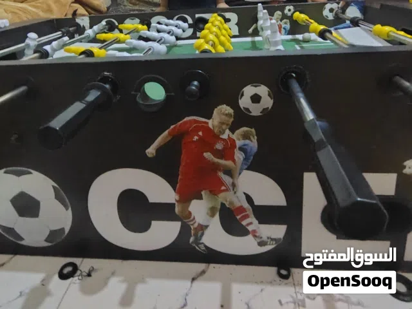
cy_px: 154
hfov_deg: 94.5
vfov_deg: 78.1
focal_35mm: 16
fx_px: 190
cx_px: 206
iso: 6400
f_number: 2.2
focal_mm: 2.13
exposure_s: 1/13
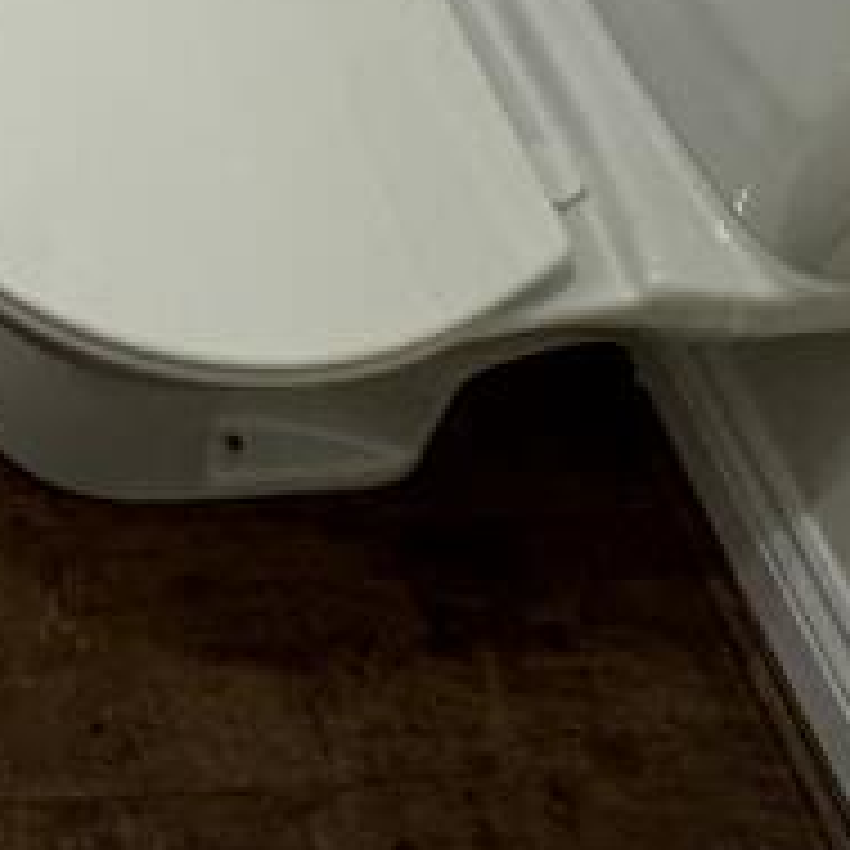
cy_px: -859
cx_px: -463
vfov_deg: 17.8
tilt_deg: -32.7
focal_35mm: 67
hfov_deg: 21.2
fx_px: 1861
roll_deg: -0.3
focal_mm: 2.22
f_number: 2.2
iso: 250
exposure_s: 1/99
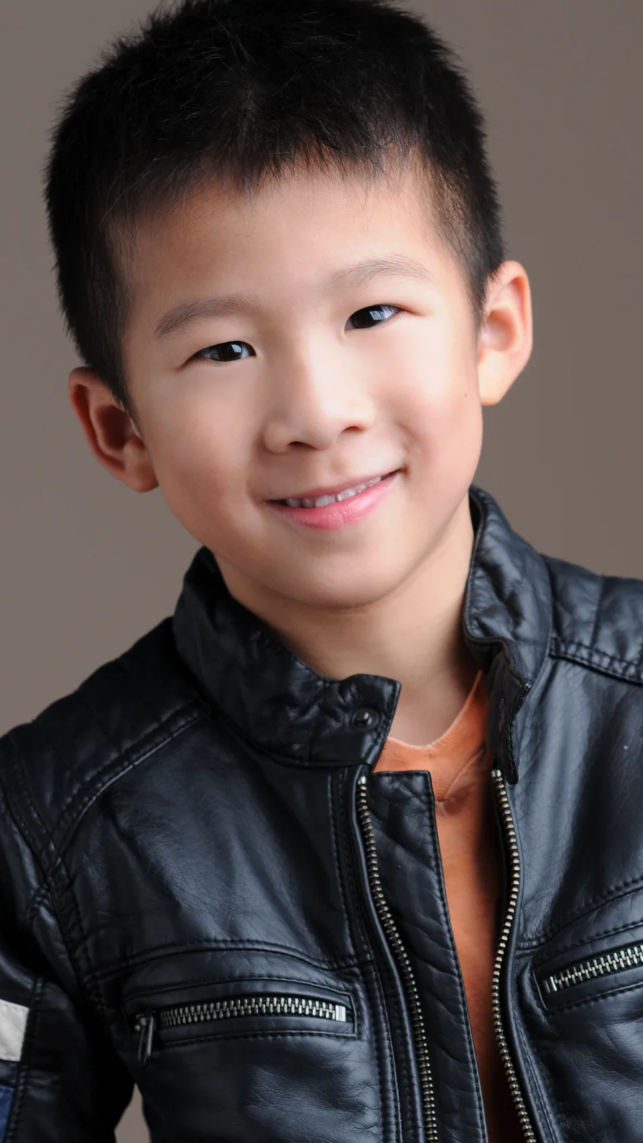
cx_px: 400
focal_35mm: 201
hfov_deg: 6.0
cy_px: 687
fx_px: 6084
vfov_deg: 10.7
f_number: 5
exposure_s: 1/125
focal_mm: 105
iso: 200
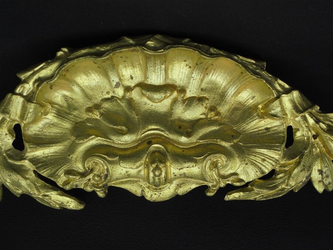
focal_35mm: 29
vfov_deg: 48.2
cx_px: 166
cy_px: 125
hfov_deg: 61.7
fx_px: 279
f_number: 3.7
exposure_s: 1/30
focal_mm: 5.3
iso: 100
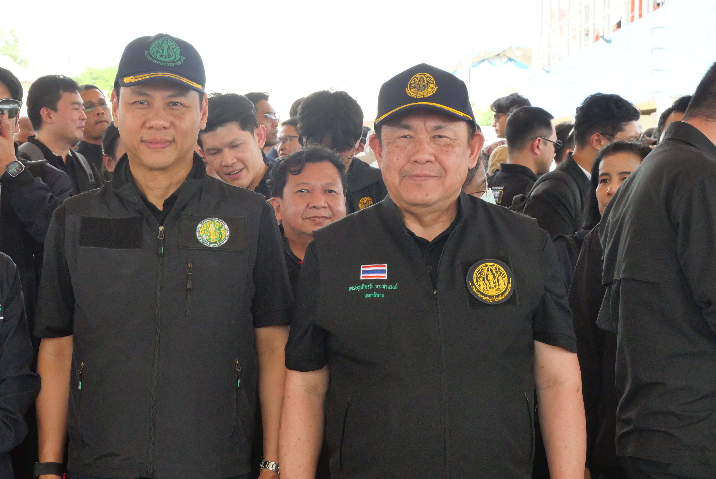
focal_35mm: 103
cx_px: 358
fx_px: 2050
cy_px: 240
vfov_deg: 13.3
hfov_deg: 19.8
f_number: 9
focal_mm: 50
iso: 3200
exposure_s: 1/500
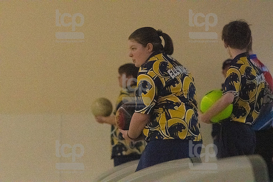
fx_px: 1758
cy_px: 91
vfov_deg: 5.9
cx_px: 136
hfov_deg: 8.9
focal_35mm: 232
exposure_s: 1/1250
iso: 10000
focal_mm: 155
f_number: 4.5
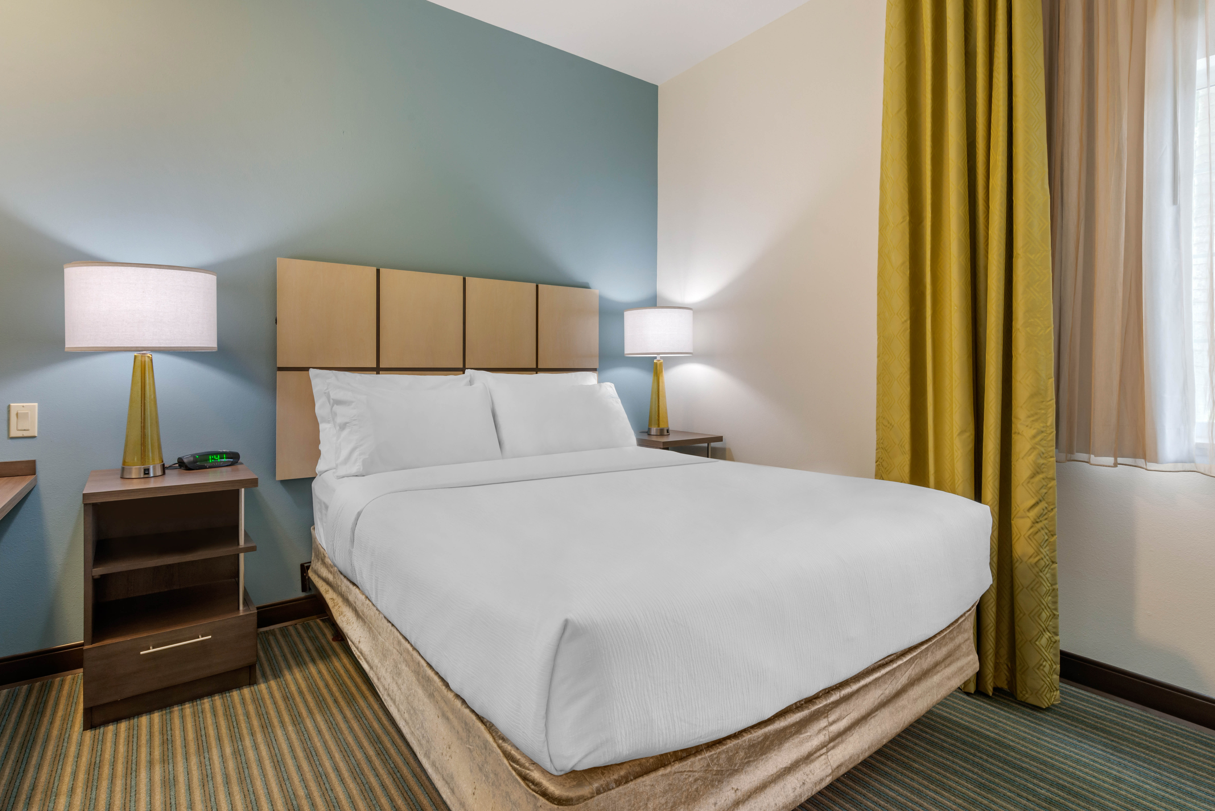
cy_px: 406
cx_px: 608
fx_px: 574
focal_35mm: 17
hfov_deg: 93.3
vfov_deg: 70.5
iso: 400
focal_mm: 17
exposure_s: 1
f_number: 11
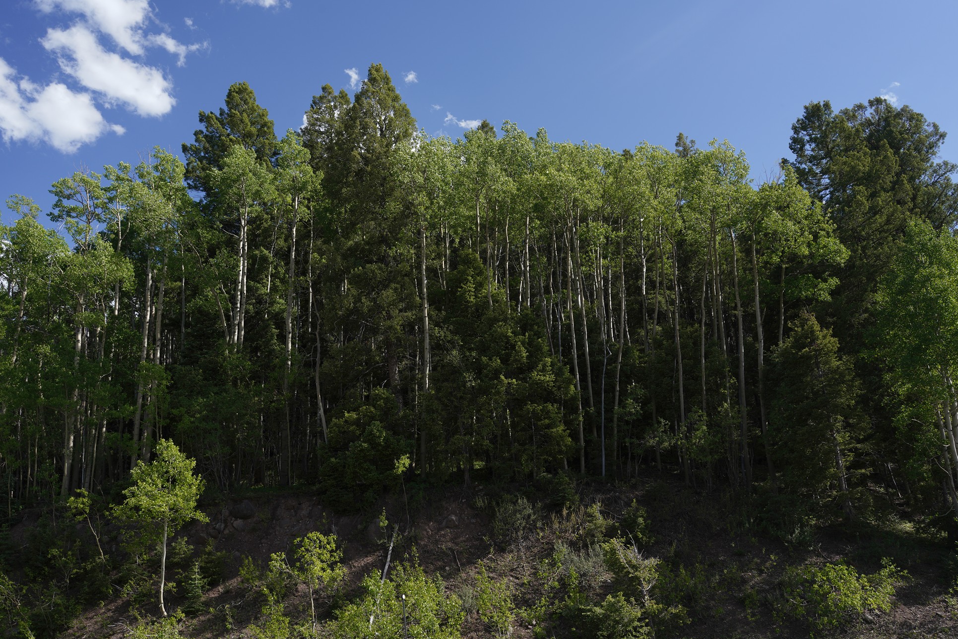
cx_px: 480
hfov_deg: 63.7
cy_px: 315
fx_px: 772
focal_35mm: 29
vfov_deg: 45.0
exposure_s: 1/160
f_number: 10
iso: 80
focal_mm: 28
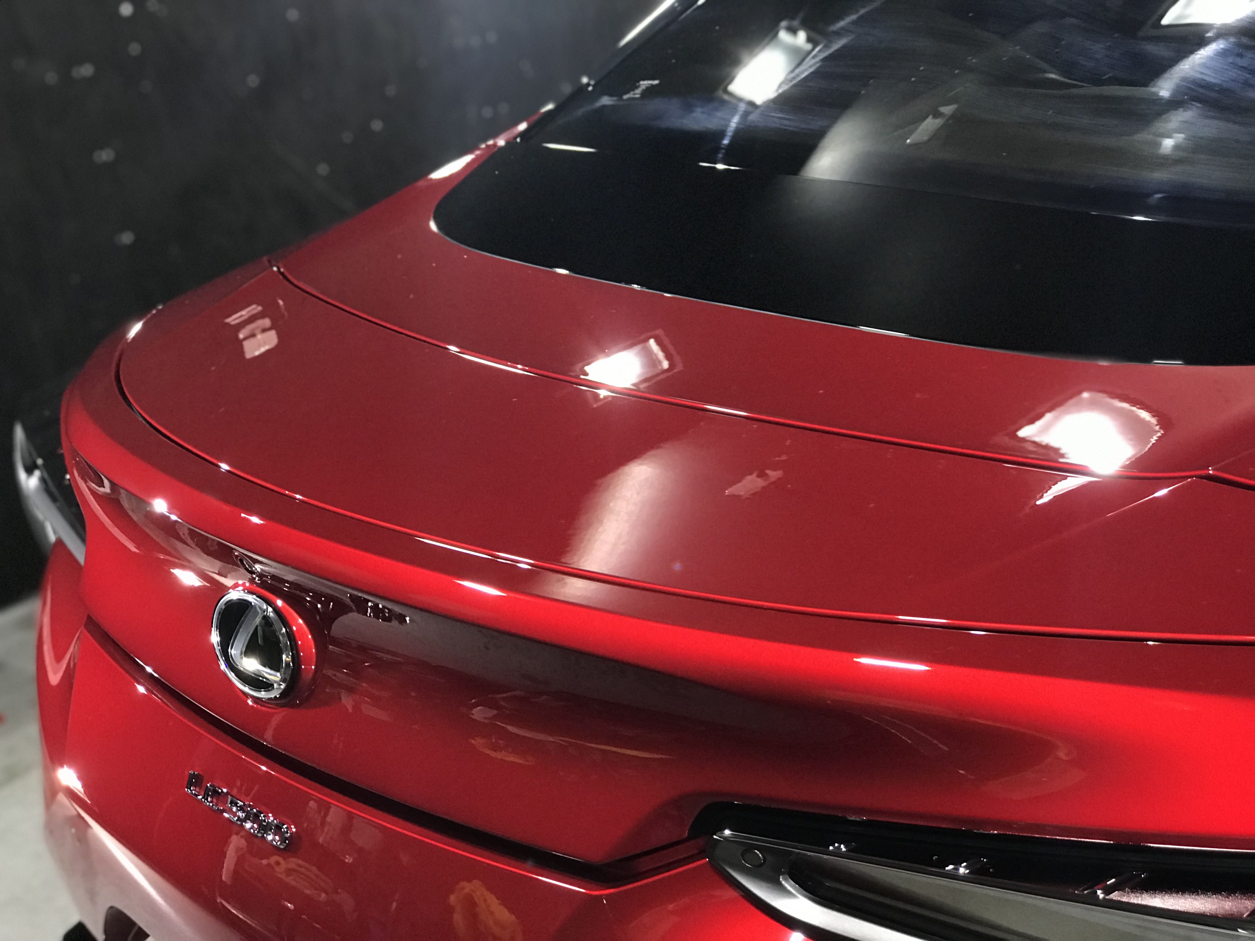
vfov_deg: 25.7
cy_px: 470
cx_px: 628
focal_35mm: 57
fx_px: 2067
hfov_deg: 33.8
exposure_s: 1/60
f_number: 2.8
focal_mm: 6.6
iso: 400
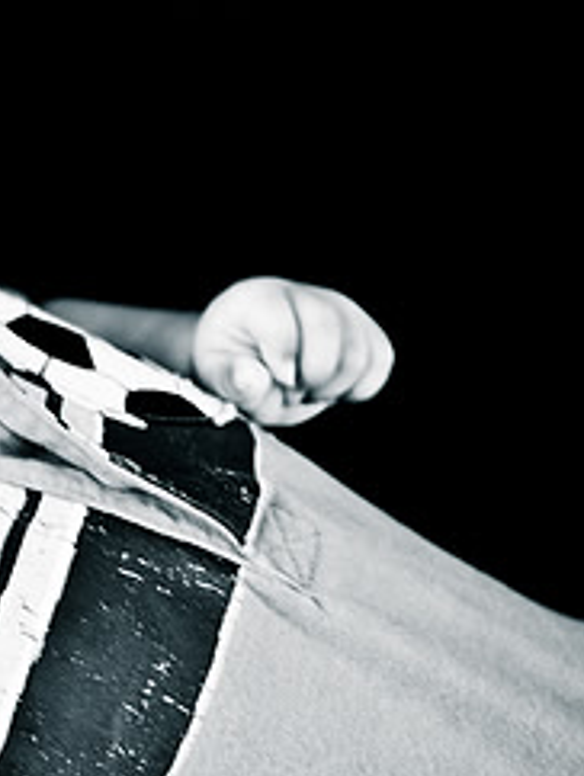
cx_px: -308
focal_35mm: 131
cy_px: 303
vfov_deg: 15.0
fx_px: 2942
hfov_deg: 10.9
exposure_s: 1/20
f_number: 2.8
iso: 100
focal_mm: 38
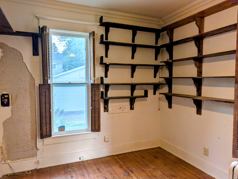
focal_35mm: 24
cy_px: 90
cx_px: 119
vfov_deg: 56.9
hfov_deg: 71.5
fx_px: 165
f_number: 1.68
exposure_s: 1/320
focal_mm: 6.9
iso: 23
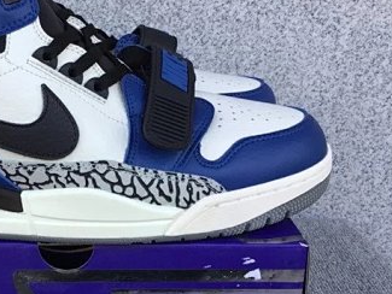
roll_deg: +0.1
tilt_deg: -19.4
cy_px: 181
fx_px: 691
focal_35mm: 61
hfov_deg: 30.9
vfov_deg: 24.0
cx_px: 80
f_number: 2.4
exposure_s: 1/100
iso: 25
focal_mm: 3.3
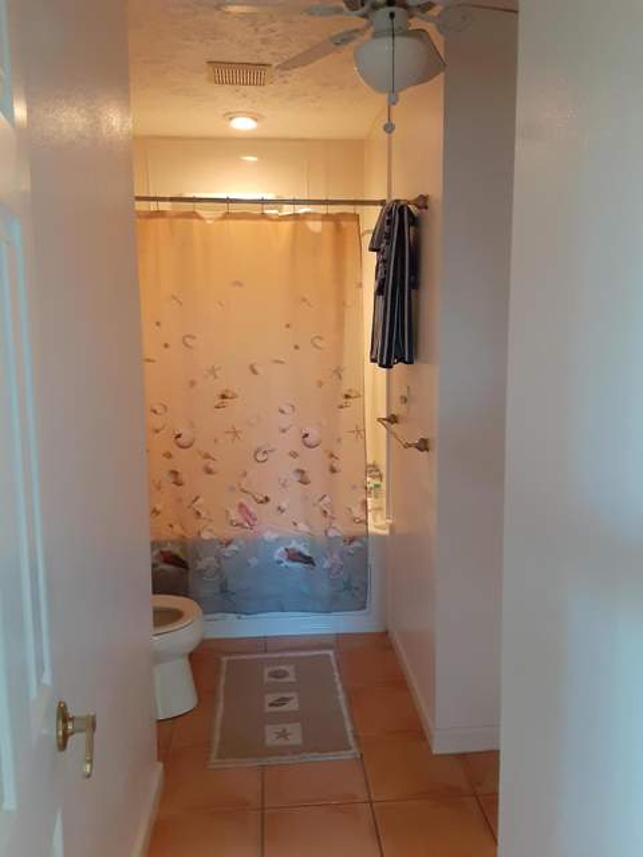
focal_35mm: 27
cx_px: 322
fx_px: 669
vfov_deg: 65.3
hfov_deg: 51.4
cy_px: 428
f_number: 1.9
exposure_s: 1/24
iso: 200
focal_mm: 2.91
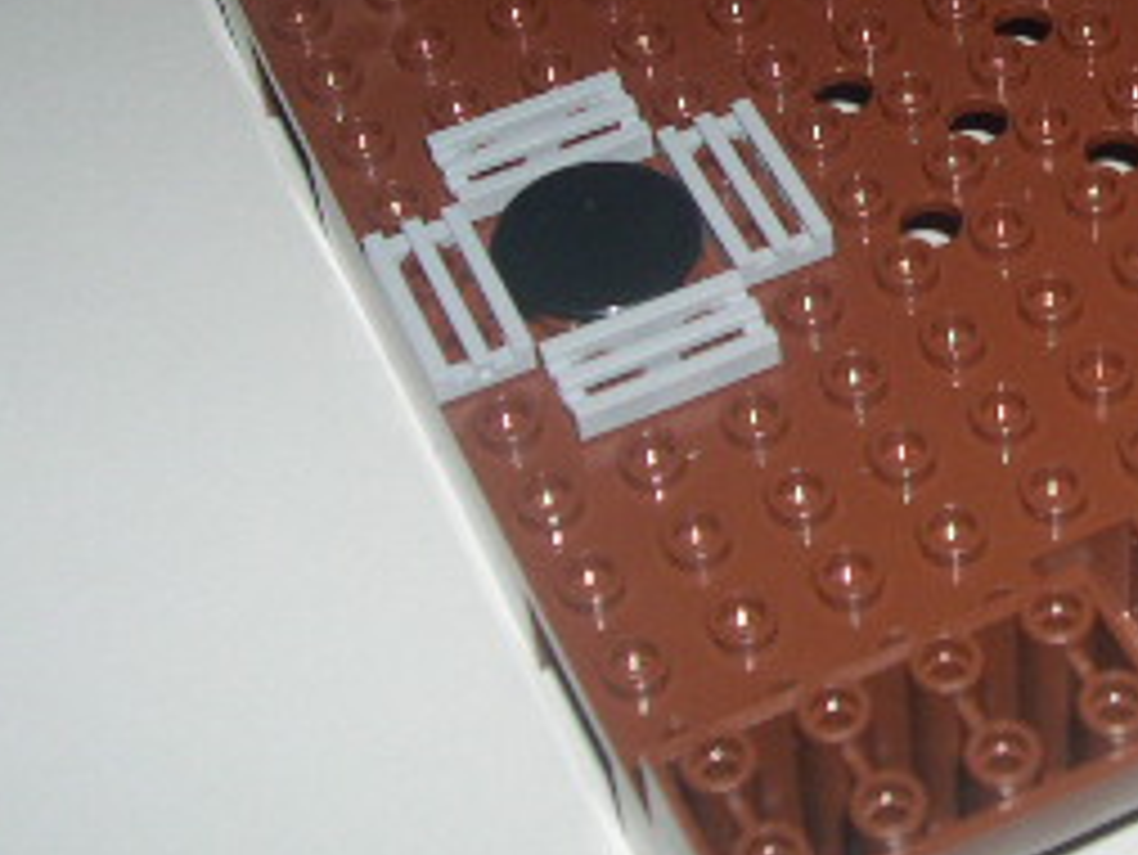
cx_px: 1210
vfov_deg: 15.0
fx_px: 3157
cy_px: -72
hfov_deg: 19.7
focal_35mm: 96
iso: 100
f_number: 7.6
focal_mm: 8
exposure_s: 1/60
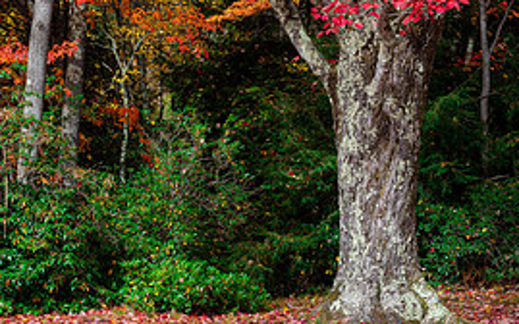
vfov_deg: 8.3
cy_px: -52
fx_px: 2220
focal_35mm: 157
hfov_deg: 13.3
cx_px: 262
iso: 100
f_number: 13
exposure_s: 1/45
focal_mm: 92
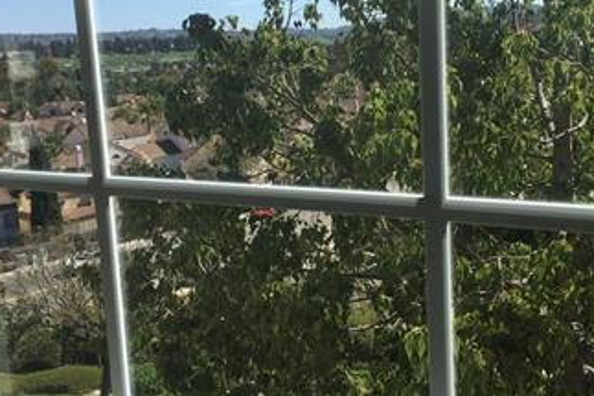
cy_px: 148
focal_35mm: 42
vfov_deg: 31.7
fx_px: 693
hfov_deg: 46.1
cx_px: 364
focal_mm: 4.15
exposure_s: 1/1412
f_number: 2.2
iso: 32
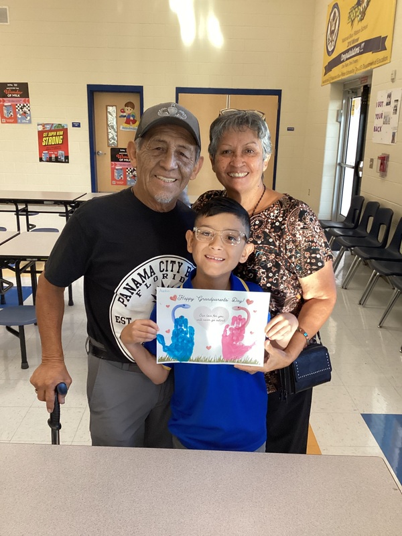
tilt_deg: -16.2
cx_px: 201
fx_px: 480
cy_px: 268
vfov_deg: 58.4
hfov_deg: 45.4
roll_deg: -2.8
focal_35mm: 31
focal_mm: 3.3
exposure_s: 1/60
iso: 250
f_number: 2.4
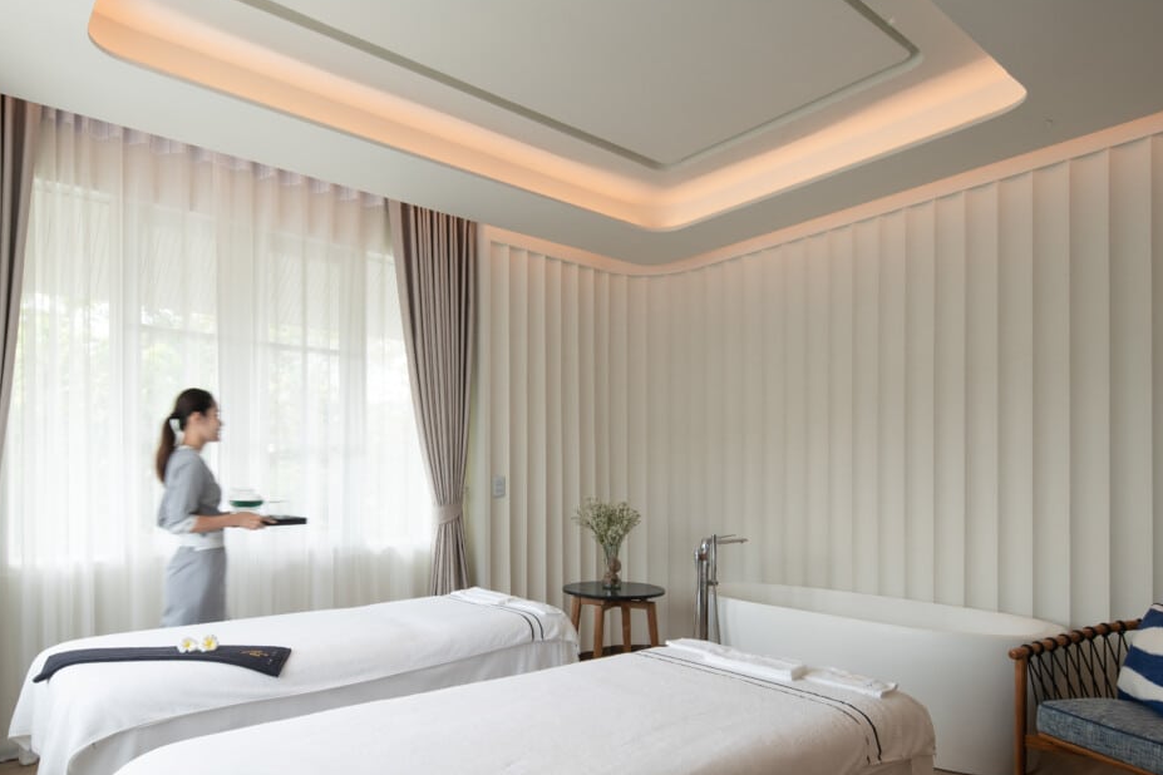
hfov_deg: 78.5
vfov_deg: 56.5
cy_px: 484
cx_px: 541
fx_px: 711
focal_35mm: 22
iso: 100
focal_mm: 17
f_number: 8
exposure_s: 1/13
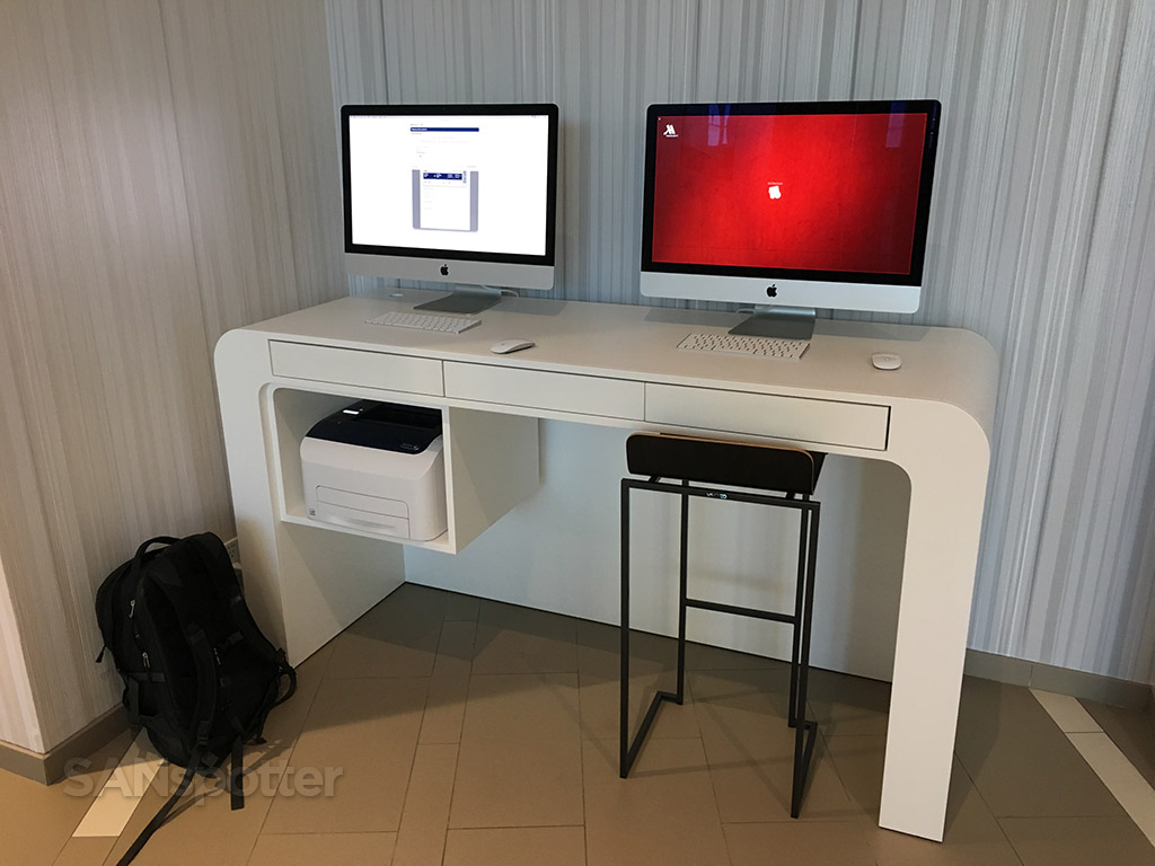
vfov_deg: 48.2
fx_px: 968
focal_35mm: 29
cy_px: 433
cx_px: 578
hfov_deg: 61.7
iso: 100
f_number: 2.2
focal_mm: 4.15
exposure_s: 1/30
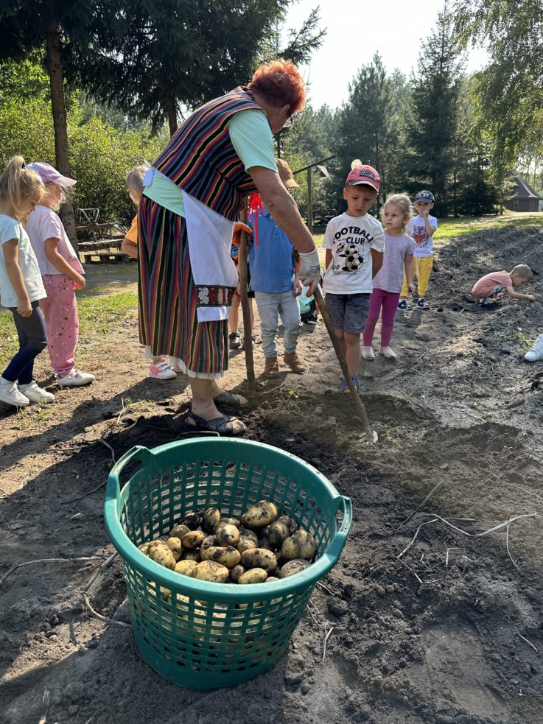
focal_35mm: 25
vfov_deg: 69.4
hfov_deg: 54.9
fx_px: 523
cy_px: 351
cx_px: 267
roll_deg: -0.5
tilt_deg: -13.6
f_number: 1.78
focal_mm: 6.86
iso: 80
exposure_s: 1/872
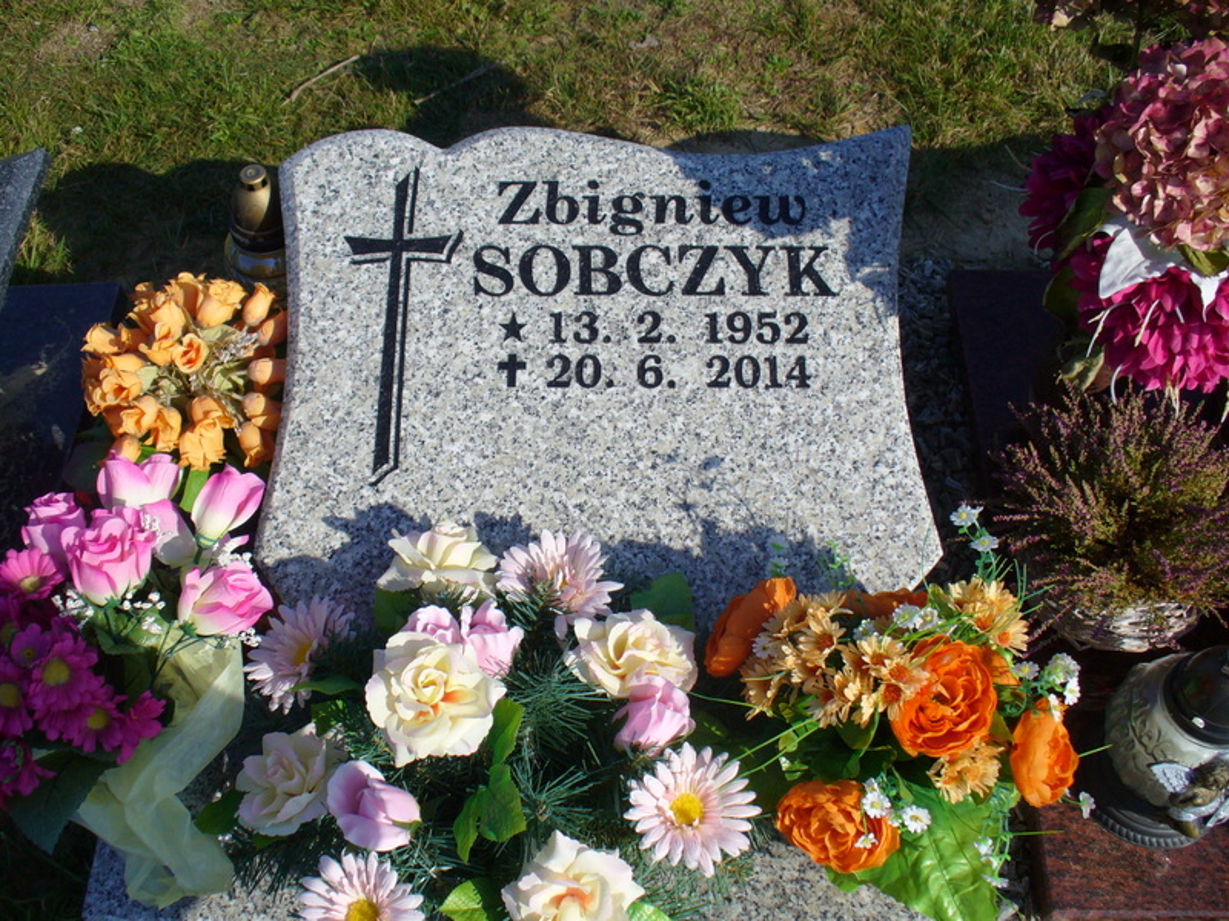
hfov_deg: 50.1
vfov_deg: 38.7
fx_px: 1314
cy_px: 460
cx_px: 614
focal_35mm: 37
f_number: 5.6
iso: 80
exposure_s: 1/400
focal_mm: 6.1
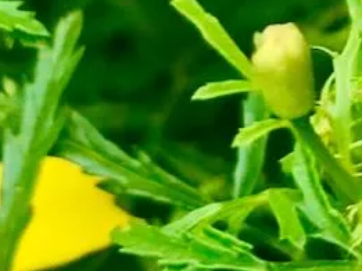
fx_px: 1149
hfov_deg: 16.2
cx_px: 558
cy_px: 461
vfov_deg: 12.5
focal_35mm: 110
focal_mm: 3.99
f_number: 1.8
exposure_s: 1/312
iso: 20
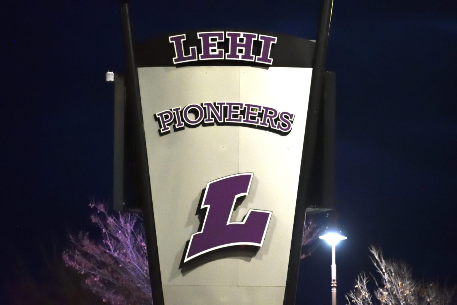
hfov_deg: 14.9
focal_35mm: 138
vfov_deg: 9.9
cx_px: 228
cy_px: 152
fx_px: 1752
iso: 12800
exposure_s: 1/160
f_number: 4.8
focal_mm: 92
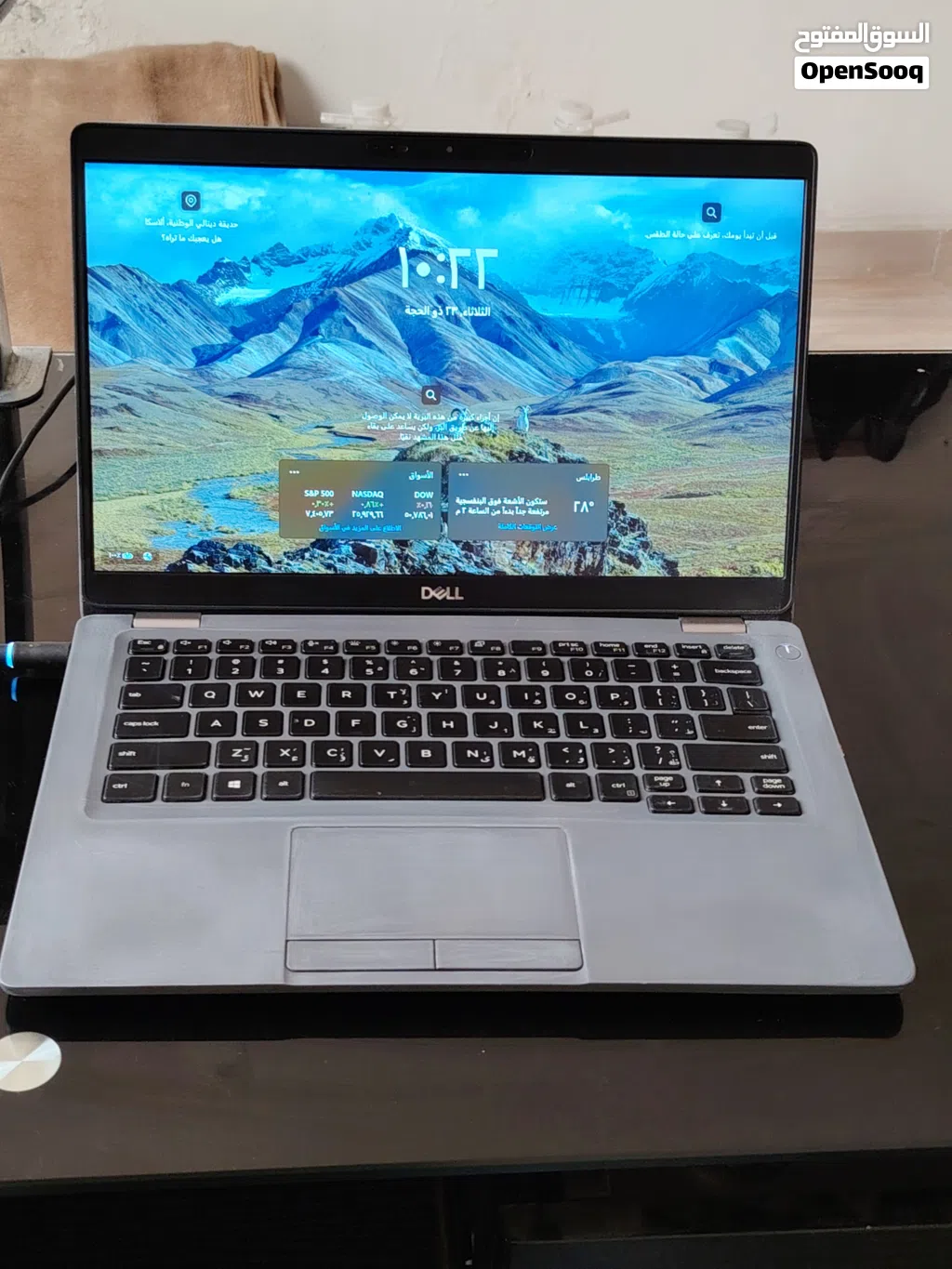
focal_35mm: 48
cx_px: 476
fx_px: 1760
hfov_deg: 30.3
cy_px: 634
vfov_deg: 39.7
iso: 313
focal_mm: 5.25
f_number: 1.75
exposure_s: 1/25
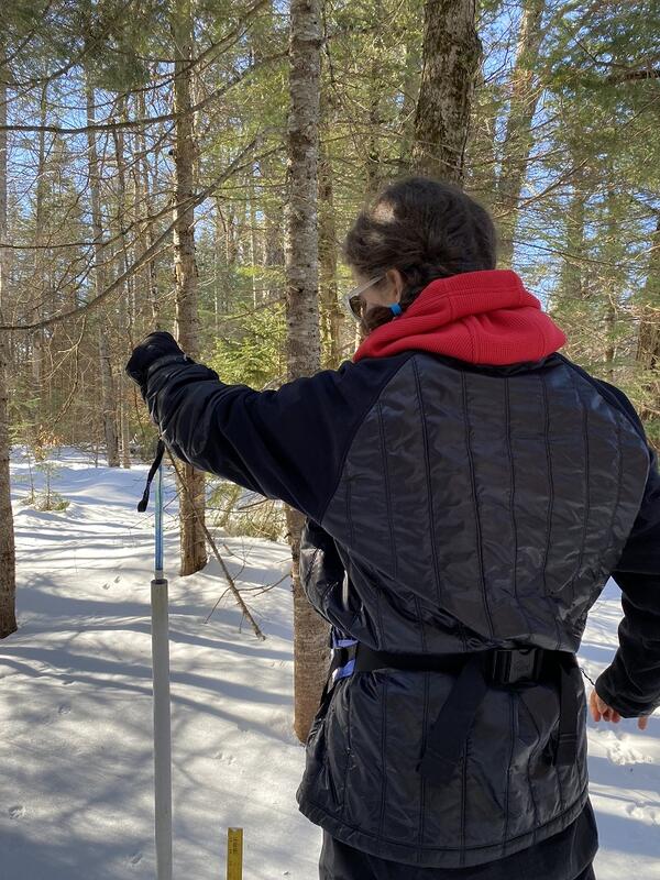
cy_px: 440
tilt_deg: -1.2
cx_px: 330
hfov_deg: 53.1
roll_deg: +0.2
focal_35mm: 26
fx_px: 661
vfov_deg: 67.3
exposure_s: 1/271
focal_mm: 4.25
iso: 32
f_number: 1.8
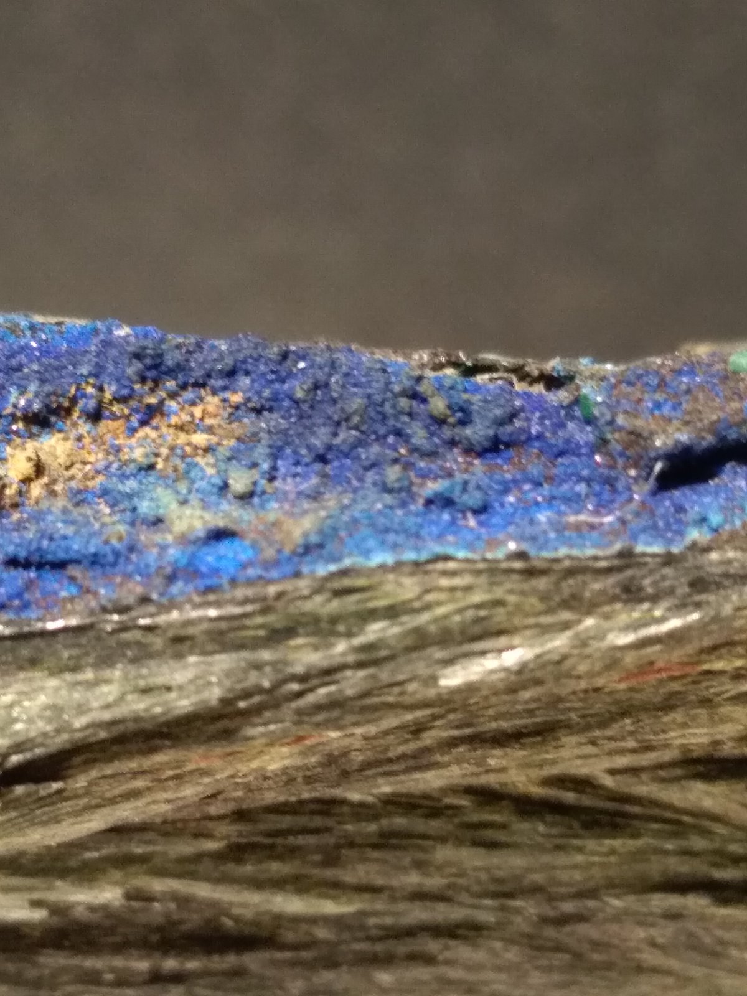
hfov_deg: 53.1
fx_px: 748
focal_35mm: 26
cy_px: 498
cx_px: 374
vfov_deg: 67.3
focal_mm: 3.54
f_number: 2
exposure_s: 1/33.3
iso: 287
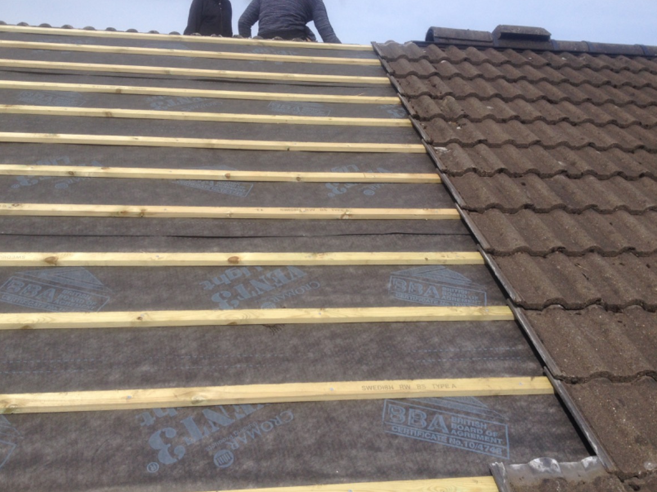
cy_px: 250
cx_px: 325
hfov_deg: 51.4
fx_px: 683
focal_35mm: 36
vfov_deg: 39.6
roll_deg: -1.2
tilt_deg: -9.6
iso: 50
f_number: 2.4
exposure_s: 1/2513
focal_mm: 4.28
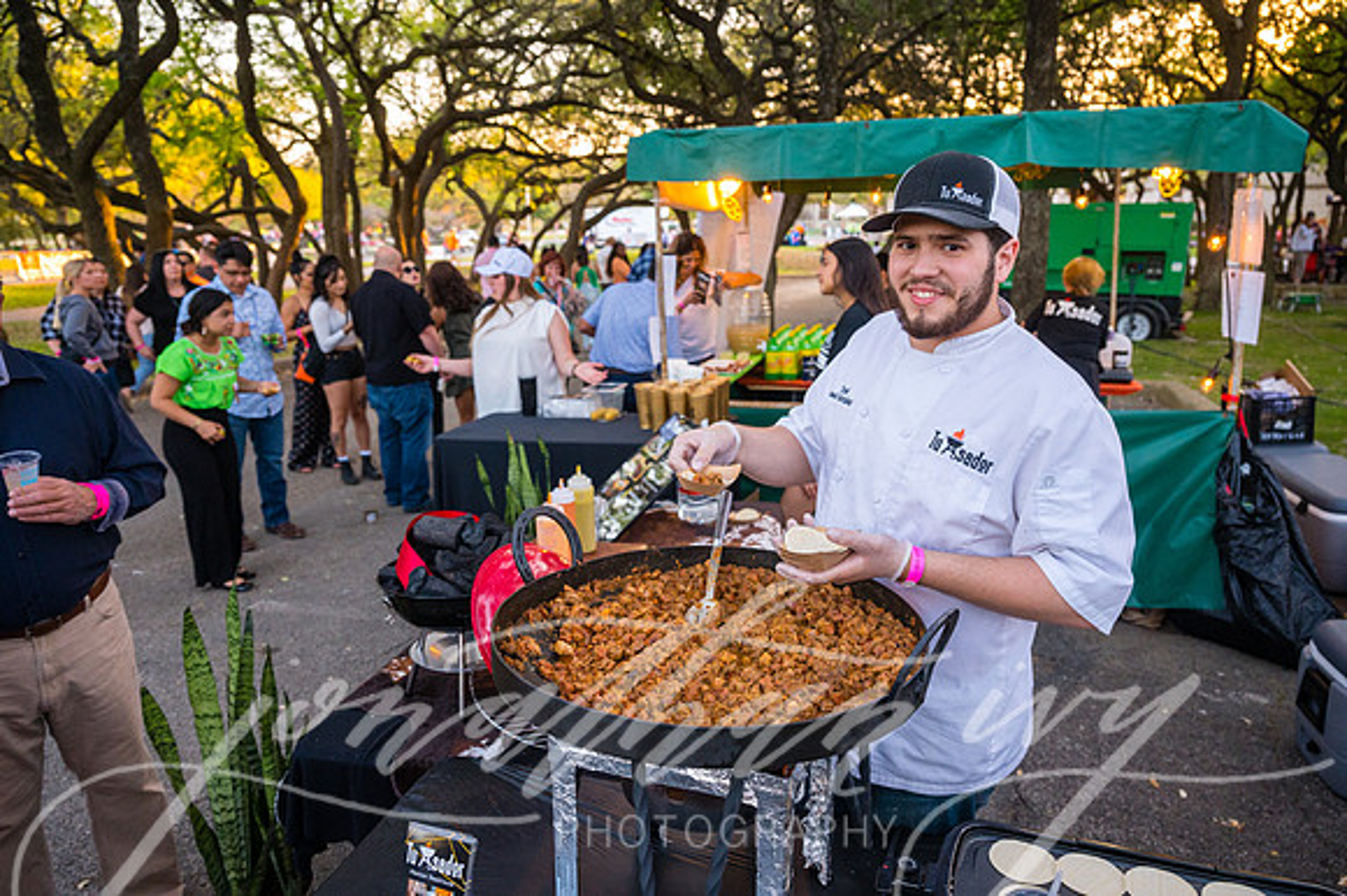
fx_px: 897
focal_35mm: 24
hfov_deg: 73.8
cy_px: 448
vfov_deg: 53.1
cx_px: 674
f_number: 4
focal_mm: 24
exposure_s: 1/400
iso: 1600
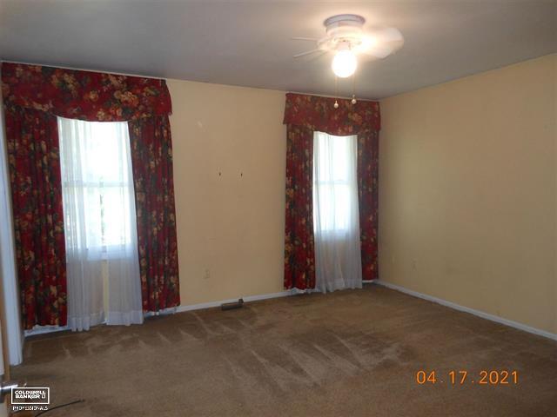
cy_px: 208
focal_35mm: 25
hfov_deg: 69.4
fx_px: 402
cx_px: 278
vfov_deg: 54.9
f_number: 3.2
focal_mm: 4.5
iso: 200
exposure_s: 1/25
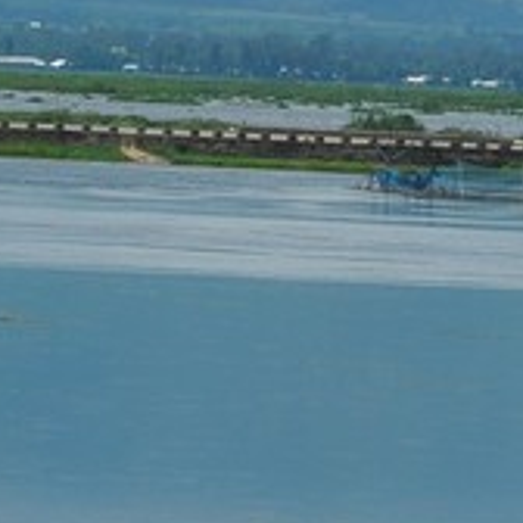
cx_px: -87
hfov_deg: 2.2
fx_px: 13633
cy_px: 277
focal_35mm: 798
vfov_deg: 2.2
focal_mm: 105
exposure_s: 1/1000
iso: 200
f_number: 8
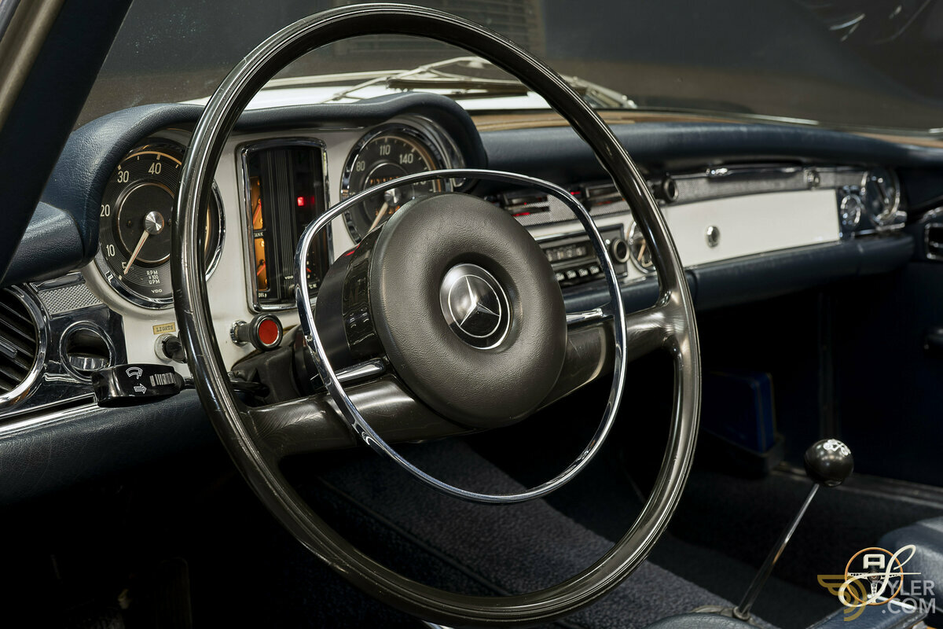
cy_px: 314
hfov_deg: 43.6
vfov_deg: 29.9
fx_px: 1179
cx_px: 472
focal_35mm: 45
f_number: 9
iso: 250
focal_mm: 45
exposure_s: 1.6
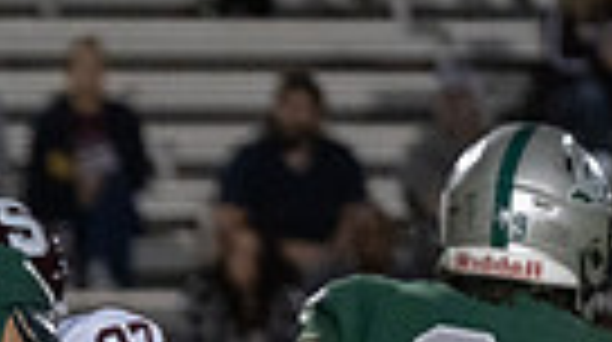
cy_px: 765
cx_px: -731
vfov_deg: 1.0
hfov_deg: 1.8
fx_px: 19670
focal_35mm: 1214
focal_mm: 200
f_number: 2.8
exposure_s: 1/1250
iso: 5000
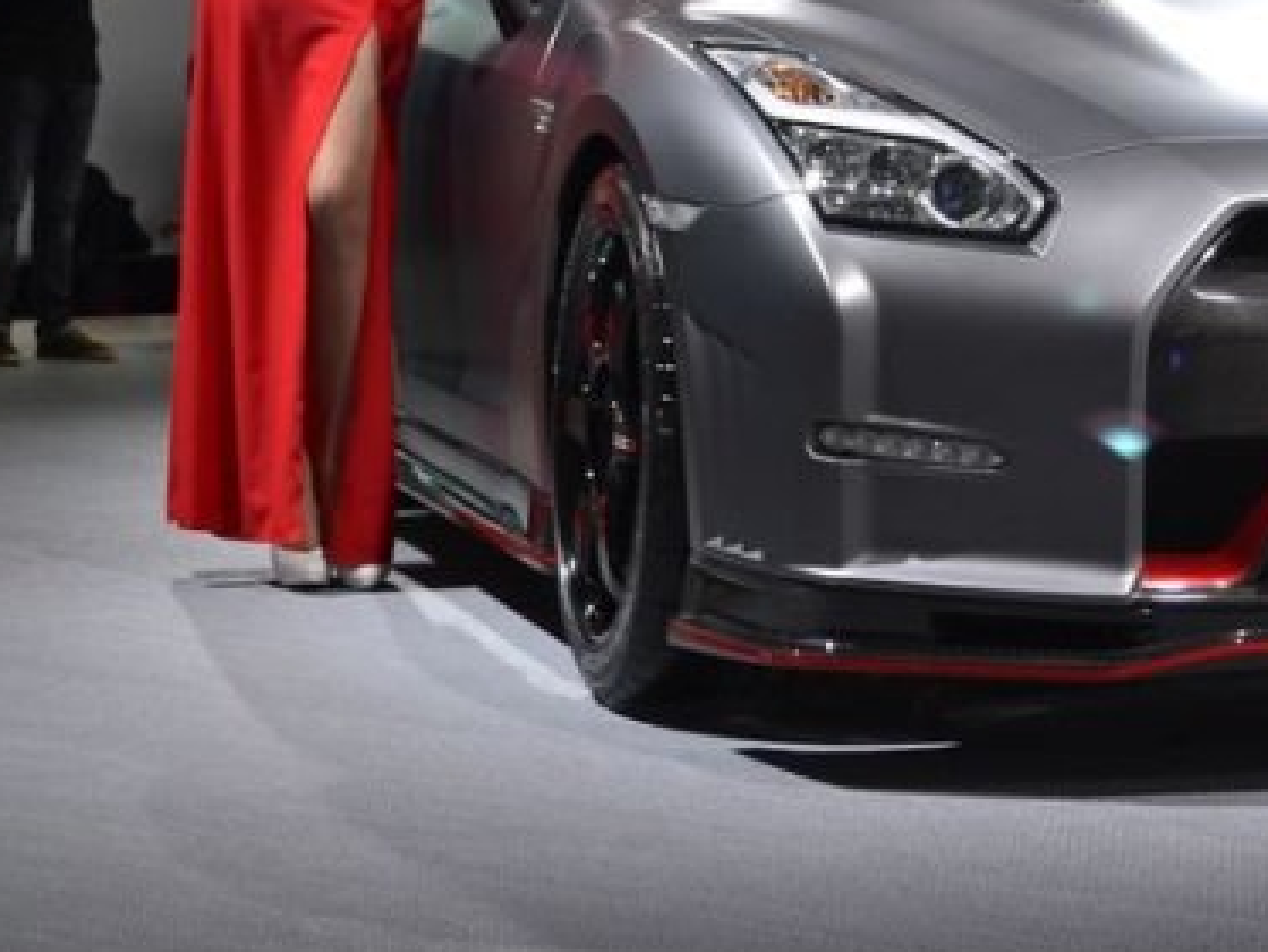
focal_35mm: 99
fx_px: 3628
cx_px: 1098
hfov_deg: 19.5
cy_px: 110
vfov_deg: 14.8
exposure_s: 1/125
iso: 400
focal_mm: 32
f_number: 5.6
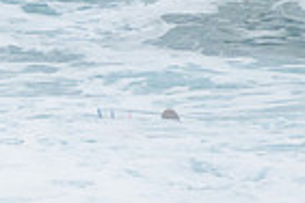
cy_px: -60
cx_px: -208
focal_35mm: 2254
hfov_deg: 0.9
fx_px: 19095
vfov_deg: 0.6
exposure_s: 1/1250
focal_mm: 400
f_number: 6.3
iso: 500
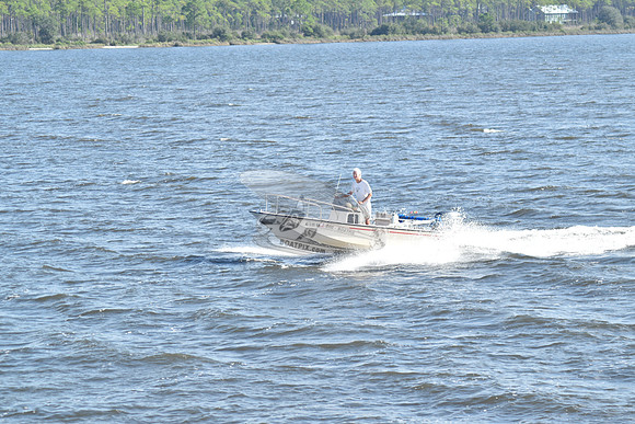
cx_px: 318
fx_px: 2646
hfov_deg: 13.7
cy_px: 212
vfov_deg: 9.2
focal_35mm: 150
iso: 400
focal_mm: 100
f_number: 6.7
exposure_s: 1/1000
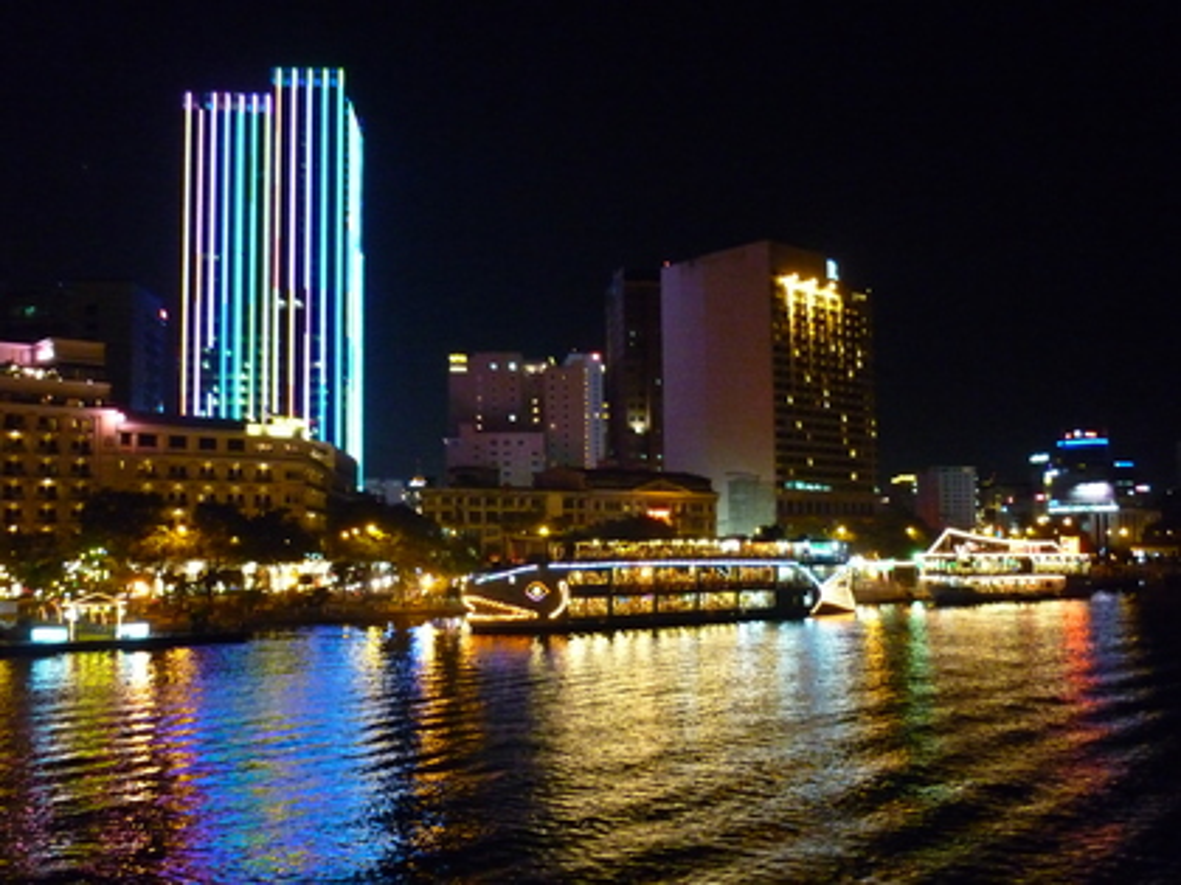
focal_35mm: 33
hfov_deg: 55.4
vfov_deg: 42.9
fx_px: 1126
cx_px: 590
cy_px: 442
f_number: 2.8
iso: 800
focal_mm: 5.5
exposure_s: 1/8
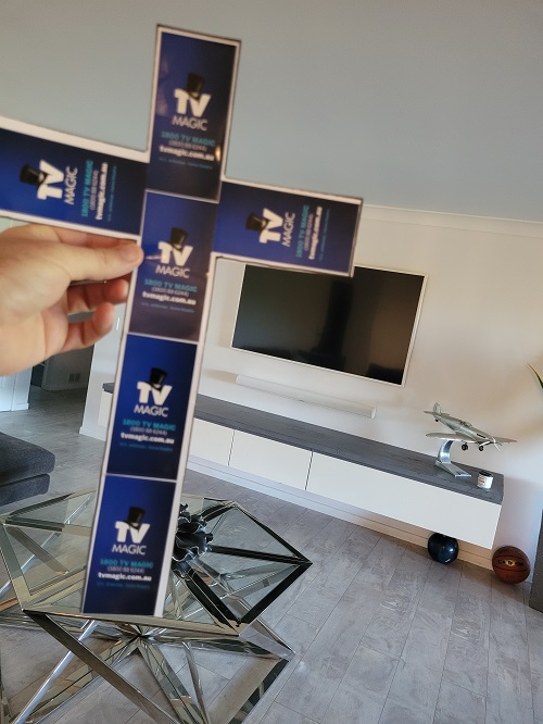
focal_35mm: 26
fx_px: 543
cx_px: 272
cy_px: 362
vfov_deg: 67.3
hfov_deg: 53.1
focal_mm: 5.4
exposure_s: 1/33
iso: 500
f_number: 1.8
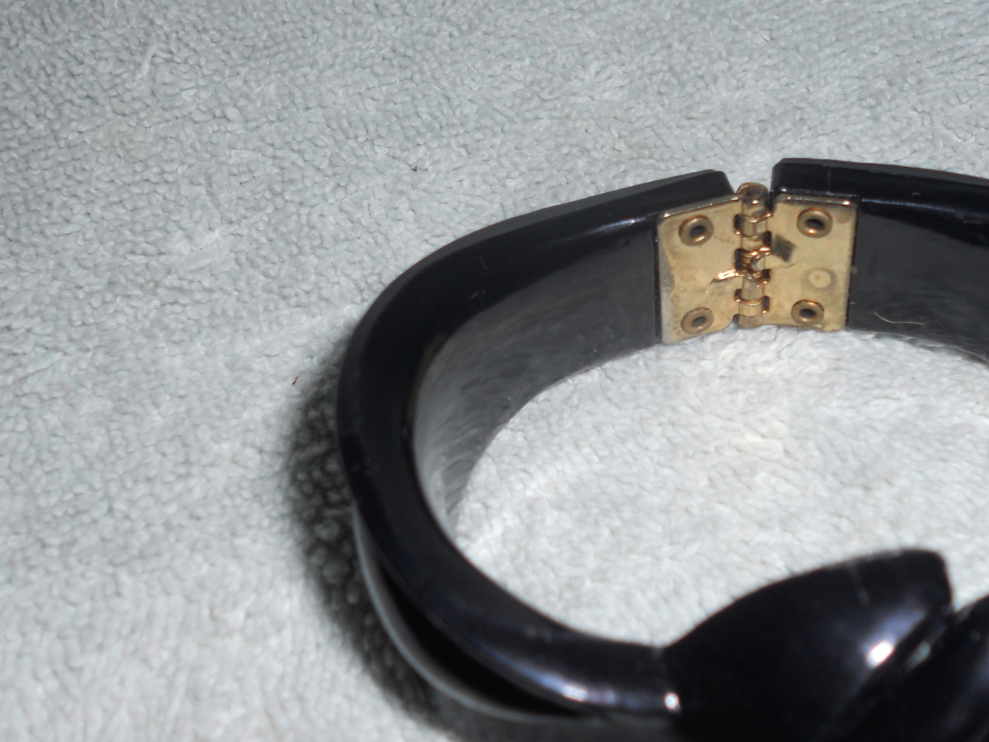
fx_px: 1286
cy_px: 340
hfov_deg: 41.8
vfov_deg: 32.2
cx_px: 610
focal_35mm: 45
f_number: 8.8
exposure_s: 1/25
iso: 80
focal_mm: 5.8
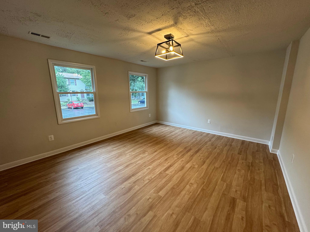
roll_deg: +0.5
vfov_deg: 85.7
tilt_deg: -11.4
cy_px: 116
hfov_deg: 102.1
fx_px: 125
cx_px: 155
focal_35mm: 14
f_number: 2.2
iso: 200
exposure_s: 1/120
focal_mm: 2.22
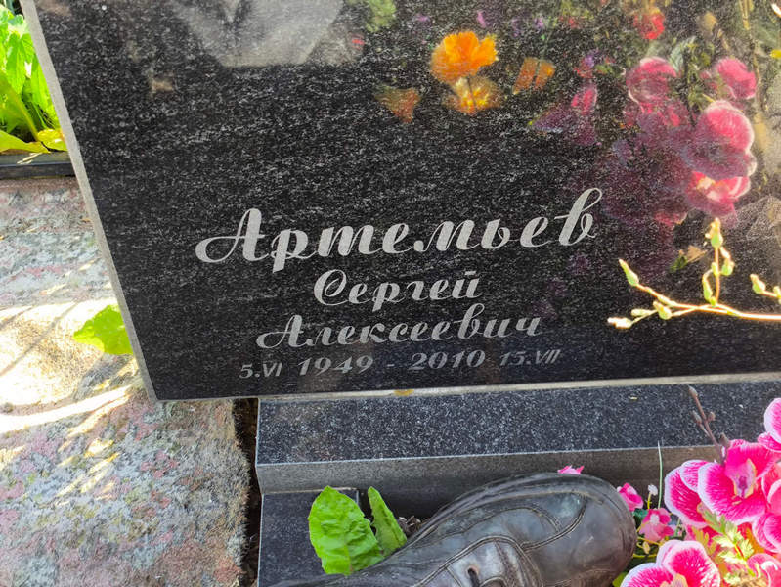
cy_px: 294
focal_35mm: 50
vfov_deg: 29.1
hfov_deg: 38.2
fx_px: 1129
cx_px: 390
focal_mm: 4.71
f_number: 1.7
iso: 50
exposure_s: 1/113
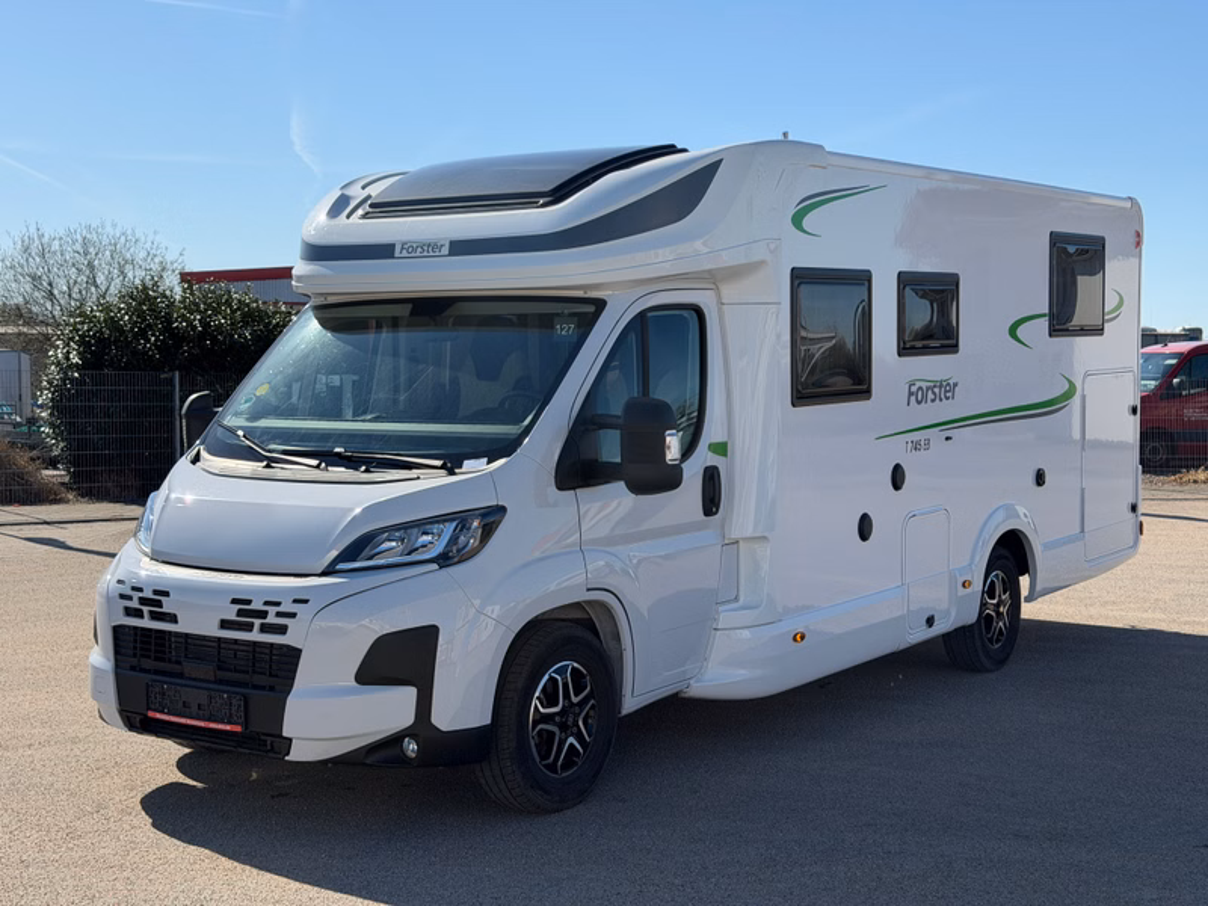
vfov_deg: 30.3
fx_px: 1675
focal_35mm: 48
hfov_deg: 39.7
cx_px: 604
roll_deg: -0.8
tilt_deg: -2.0
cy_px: 453
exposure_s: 1/4587
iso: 64
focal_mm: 6.76
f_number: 1.78
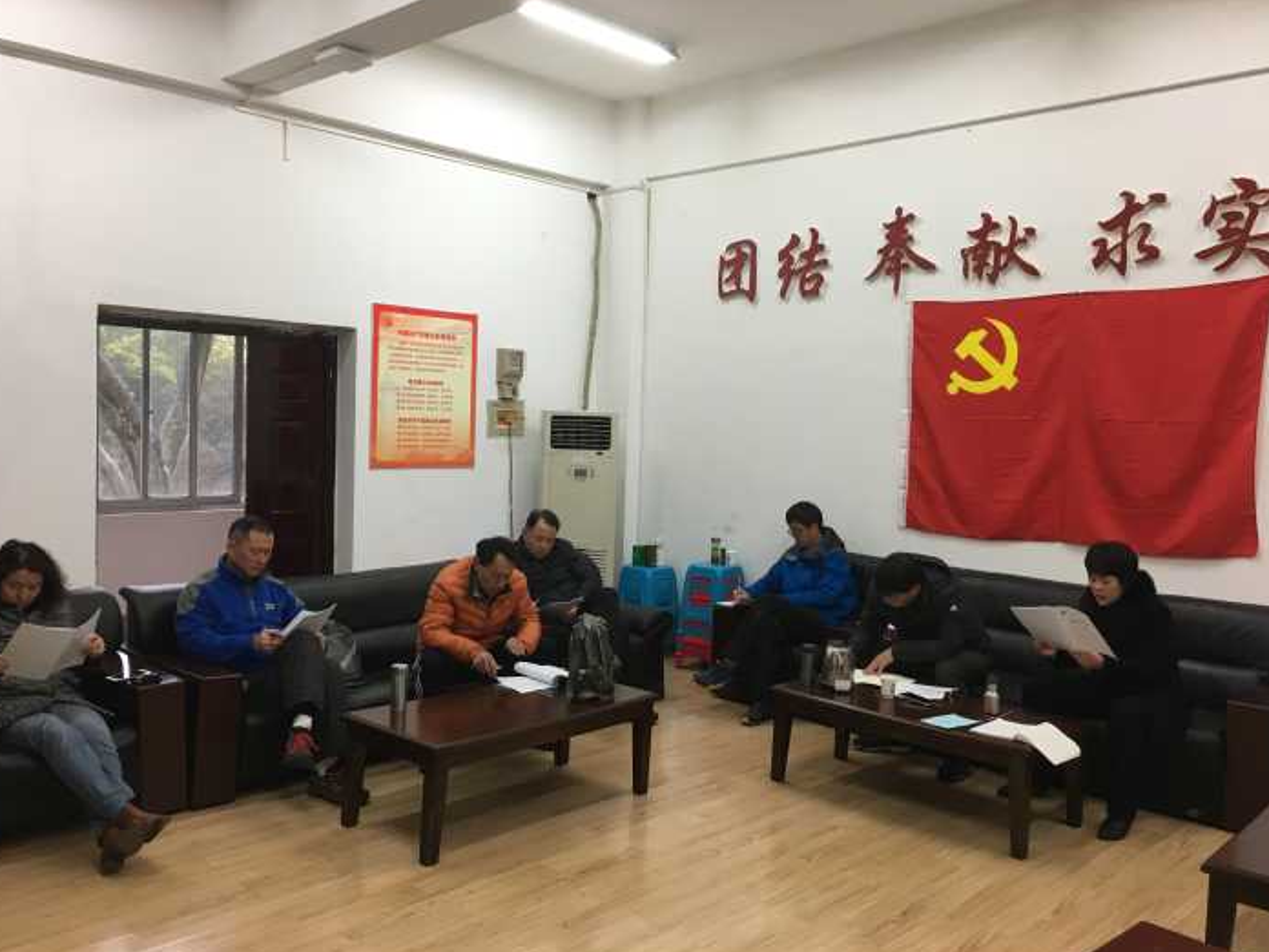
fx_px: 1100
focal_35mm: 30
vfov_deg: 46.8
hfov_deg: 60.0
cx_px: 629
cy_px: 476
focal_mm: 4.15
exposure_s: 1/33
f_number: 2.2
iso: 64
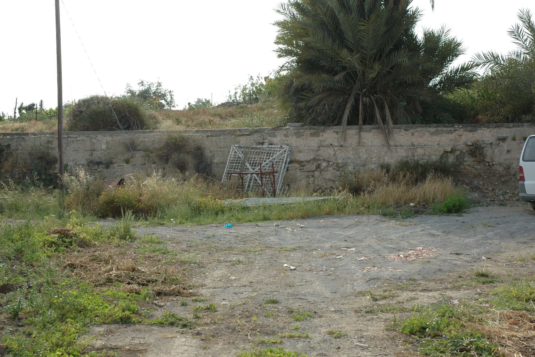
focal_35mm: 52
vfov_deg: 26.0
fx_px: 773
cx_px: 266
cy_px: 176
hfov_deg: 38.2
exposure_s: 1/250
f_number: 9
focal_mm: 34
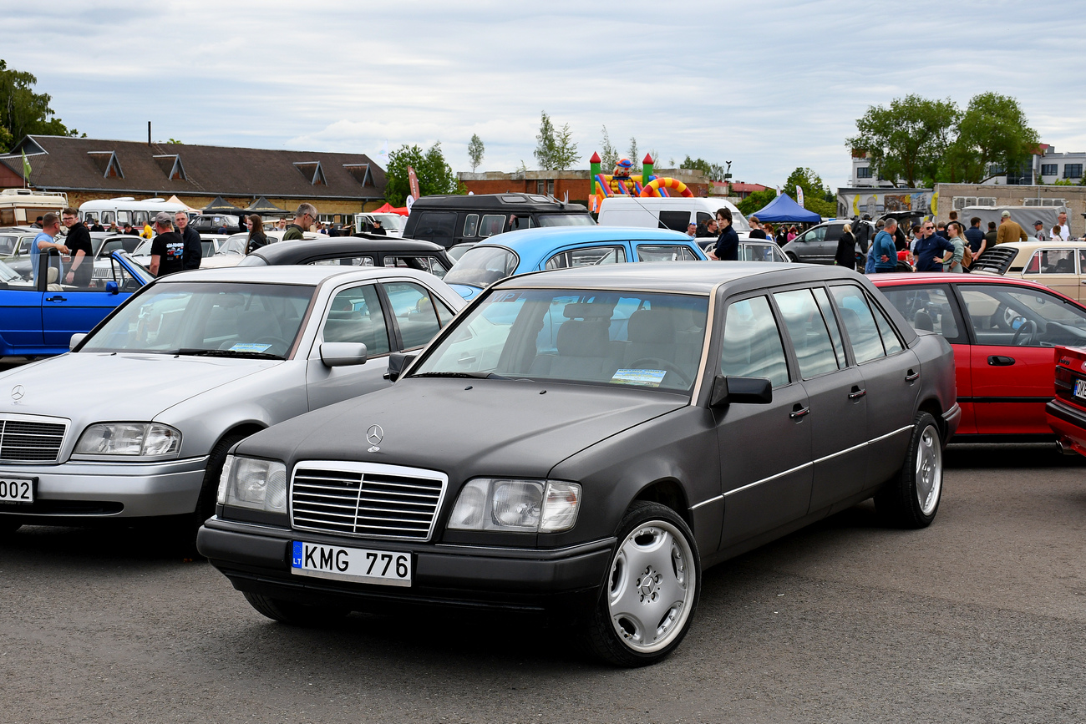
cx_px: 543
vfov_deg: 28.1
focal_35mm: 48
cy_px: 362
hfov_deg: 41.1
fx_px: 1448
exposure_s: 1/800
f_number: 6.3
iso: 200
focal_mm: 32
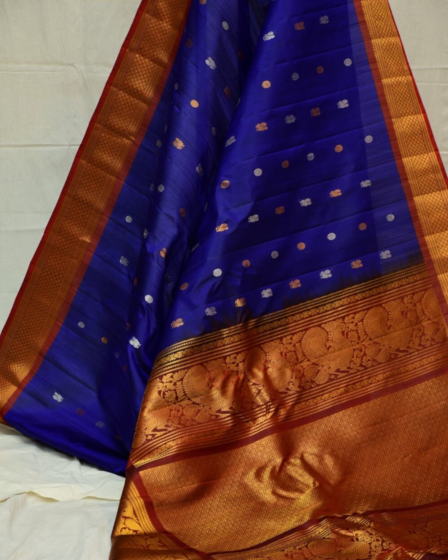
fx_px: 1972
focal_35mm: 119
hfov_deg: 13.0
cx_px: 224
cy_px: 316
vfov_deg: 16.2
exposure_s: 1/20
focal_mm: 70
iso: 200
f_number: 5
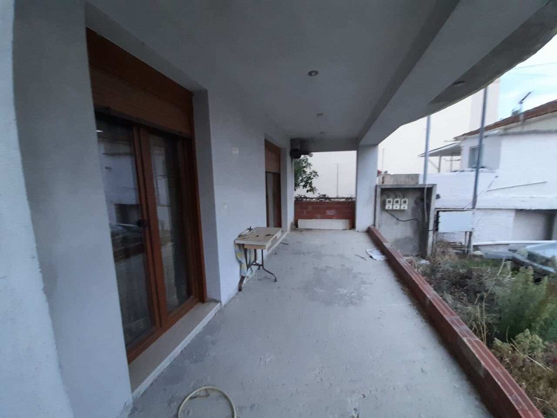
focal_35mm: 13
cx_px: 278
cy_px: 209
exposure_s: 1/50
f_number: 2.2
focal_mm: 1.42
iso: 200
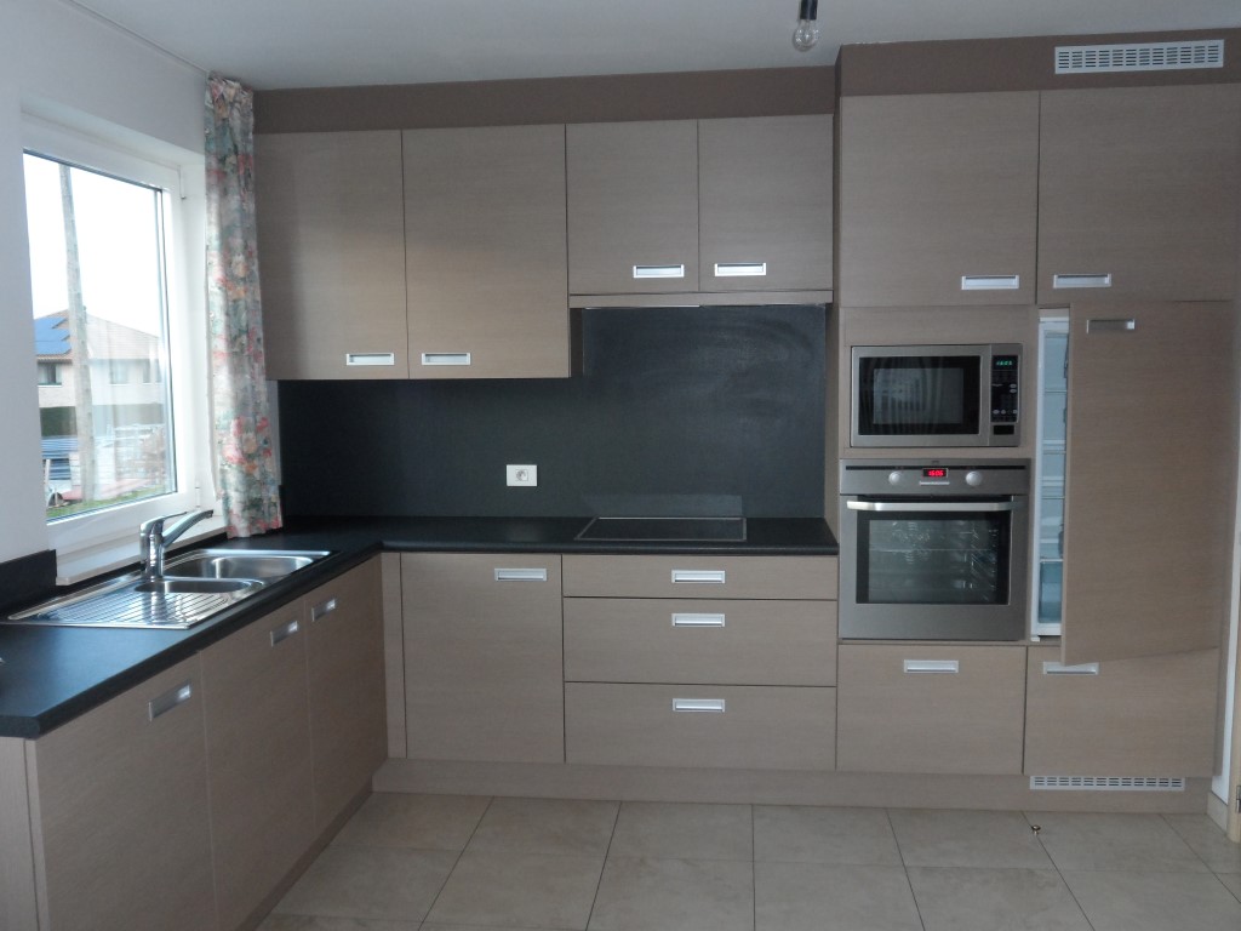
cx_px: 620
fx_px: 1147
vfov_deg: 44.2
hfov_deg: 56.8
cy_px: 466
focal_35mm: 32
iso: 240
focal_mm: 5.8
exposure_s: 1/30
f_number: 3.3
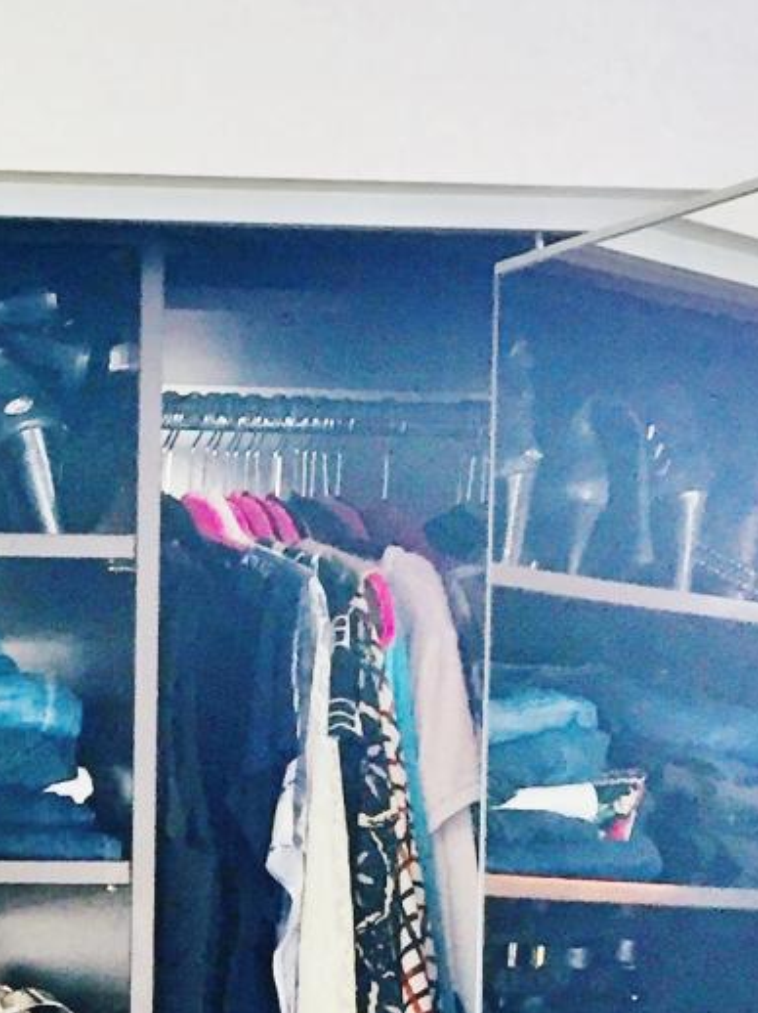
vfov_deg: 16.9
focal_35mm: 112
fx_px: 3273
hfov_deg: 12.3
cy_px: 1154
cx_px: -516
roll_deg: -0.1
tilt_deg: -2.0
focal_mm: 4.15
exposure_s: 1/30
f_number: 2.2
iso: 50
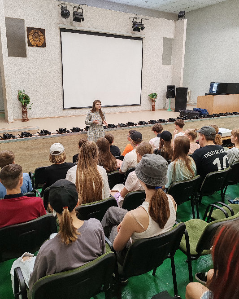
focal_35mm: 29
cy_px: 136
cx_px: 120
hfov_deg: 50.0
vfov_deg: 60.3
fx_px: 256
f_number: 1.9
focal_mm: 6.12
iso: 1000
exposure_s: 1/50
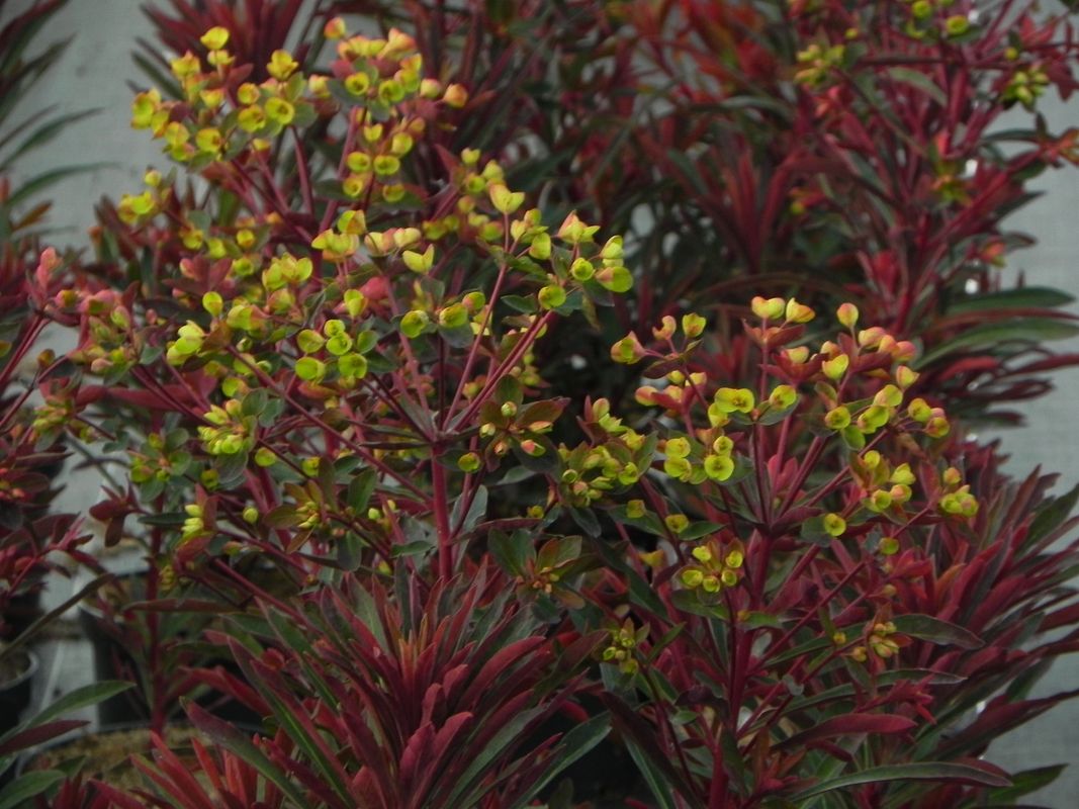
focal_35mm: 291
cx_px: 540
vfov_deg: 5.1
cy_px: 404
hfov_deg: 6.8
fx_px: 9070
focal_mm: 51.8
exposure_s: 1/25
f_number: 5
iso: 160
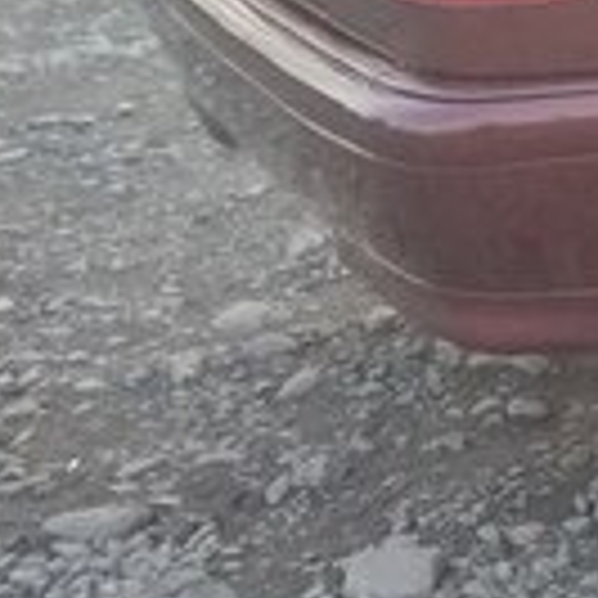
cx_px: 1241
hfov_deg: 14.9
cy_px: 191
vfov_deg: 18.8
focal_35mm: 92
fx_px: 1798
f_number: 2
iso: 498
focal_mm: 3.57
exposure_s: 1/100
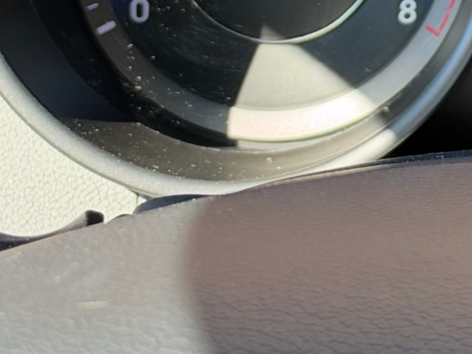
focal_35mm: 164
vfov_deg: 8.8
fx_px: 2236
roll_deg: -0.7
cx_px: 532
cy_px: -237
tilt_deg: -13.7
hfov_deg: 11.8
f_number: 1.8
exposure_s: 1/206
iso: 100
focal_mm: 6.93
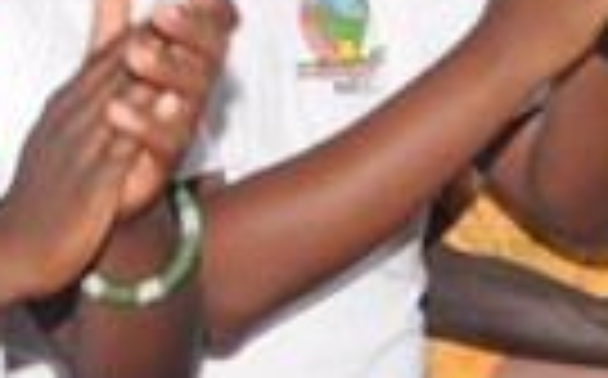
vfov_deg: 7.1
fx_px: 3002
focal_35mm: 181
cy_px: -191
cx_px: 297
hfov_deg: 11.6
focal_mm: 25
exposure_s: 1/125
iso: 800
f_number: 9
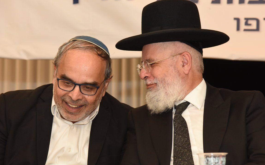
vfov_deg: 10.1
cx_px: 143
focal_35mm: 130
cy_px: 94
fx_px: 939
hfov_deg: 16.1
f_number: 5.6
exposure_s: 1/125
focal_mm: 105
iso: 1250
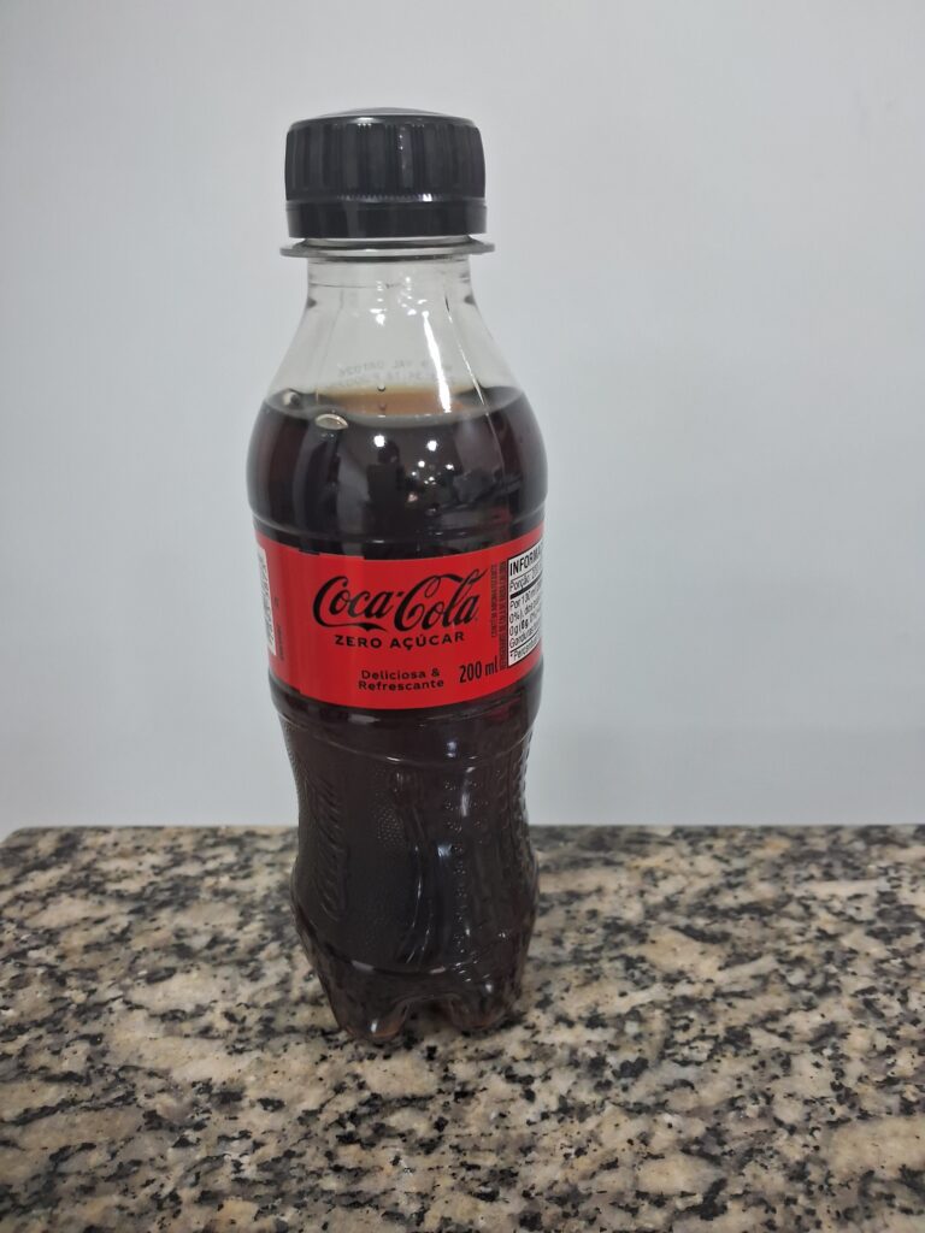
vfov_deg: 67.3
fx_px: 926
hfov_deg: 53.1
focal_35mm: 26
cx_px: 462
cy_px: 616
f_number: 1.8
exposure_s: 1/50
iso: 400
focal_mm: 3.98
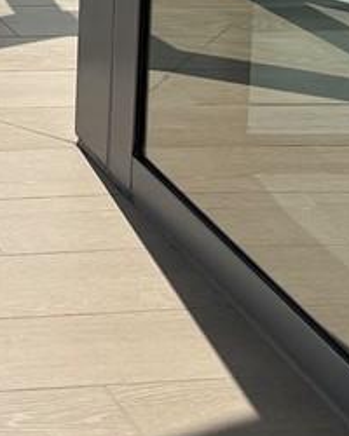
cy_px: -391
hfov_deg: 9.1
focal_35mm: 150
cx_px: -536
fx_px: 1937
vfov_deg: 11.7
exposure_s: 1/14286
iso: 80
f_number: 1.78
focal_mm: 6.76
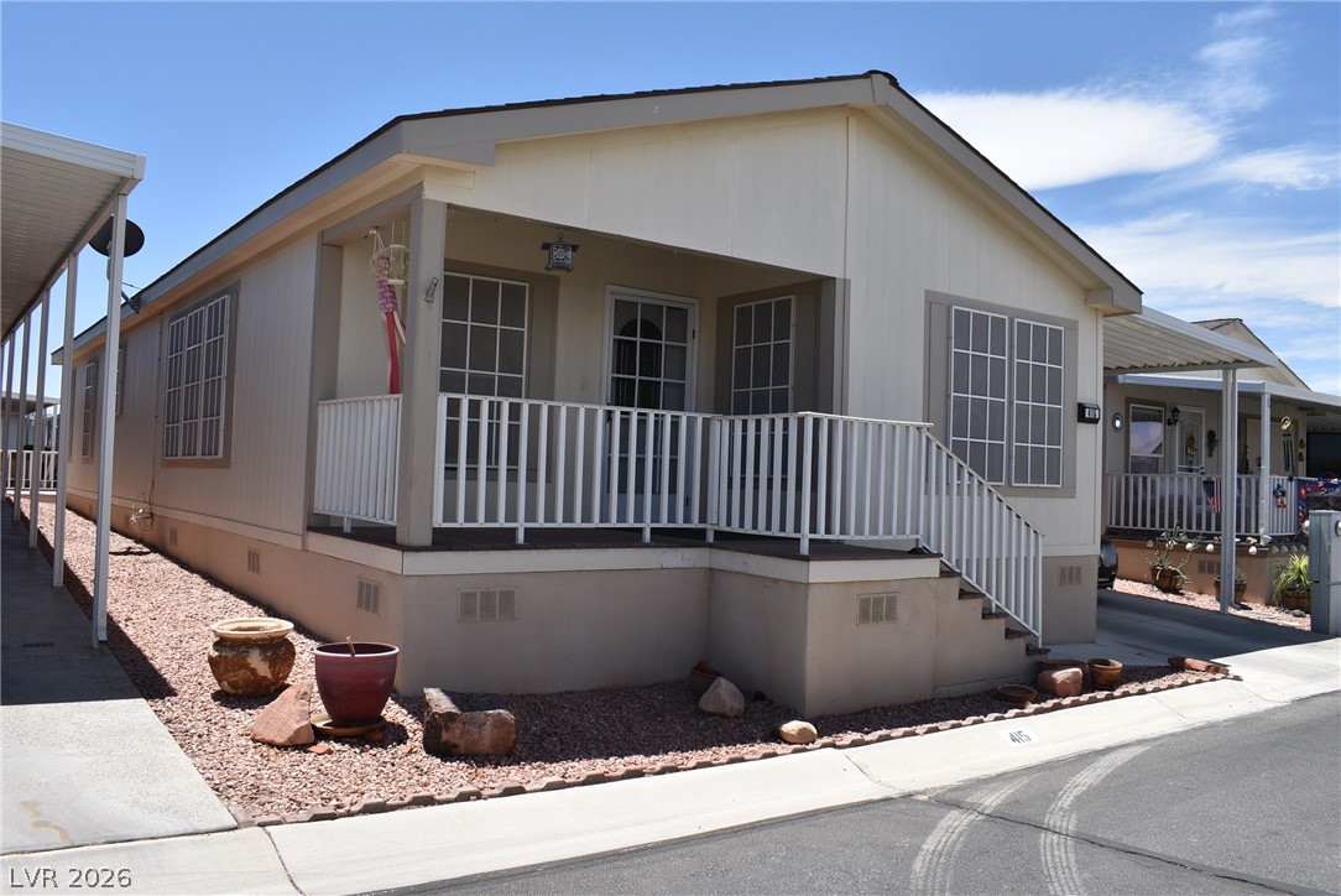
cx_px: 670
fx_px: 1006
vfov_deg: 48.0
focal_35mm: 27
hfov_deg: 67.4
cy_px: 448
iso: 200
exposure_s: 1/400
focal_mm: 18
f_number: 10
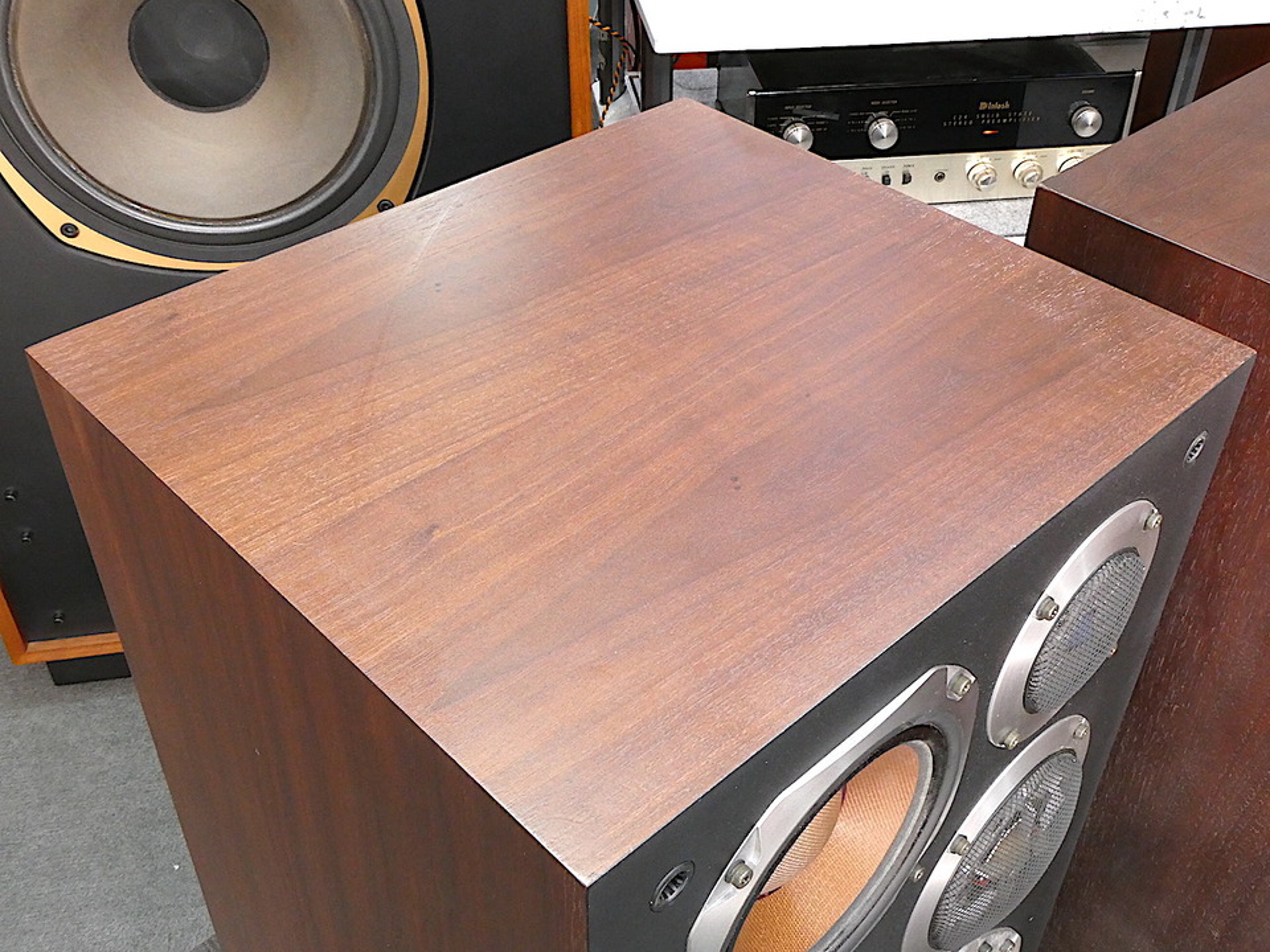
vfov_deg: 40.7
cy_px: 476
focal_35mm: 35
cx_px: 635
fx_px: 1284
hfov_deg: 52.6
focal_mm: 6.3
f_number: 6.3
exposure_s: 1/6
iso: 400
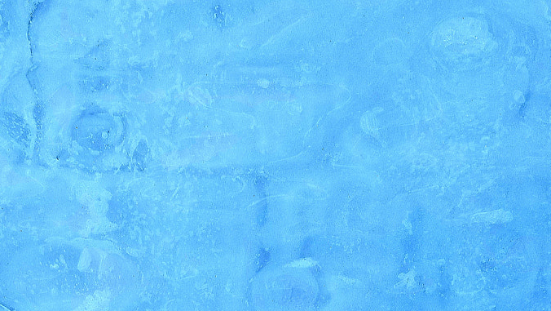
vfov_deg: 16.9
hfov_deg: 31.3
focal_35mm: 67
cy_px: 411
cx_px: 209
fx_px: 979
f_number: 1.7
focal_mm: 4.25
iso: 50
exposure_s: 1/1748
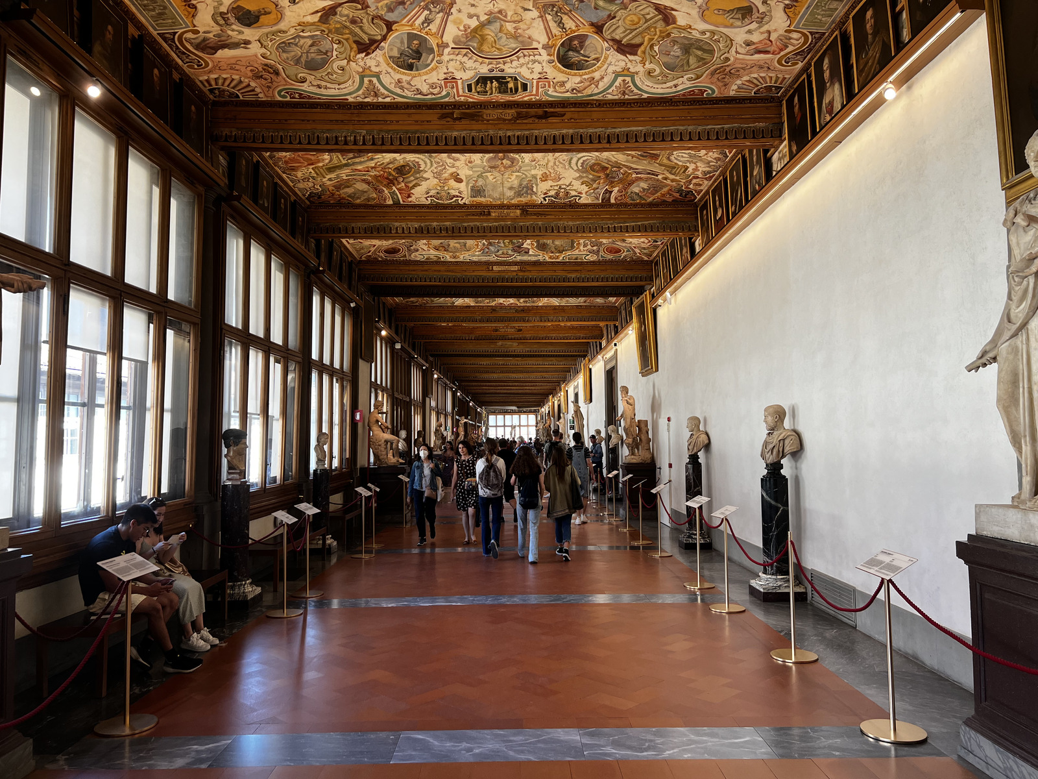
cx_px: 519
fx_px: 780
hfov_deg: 67.3
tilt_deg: +3.4
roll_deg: +1.0
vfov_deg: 53.1
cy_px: 390
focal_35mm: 26
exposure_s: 1/82
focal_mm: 5.7
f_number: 1.5
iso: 80
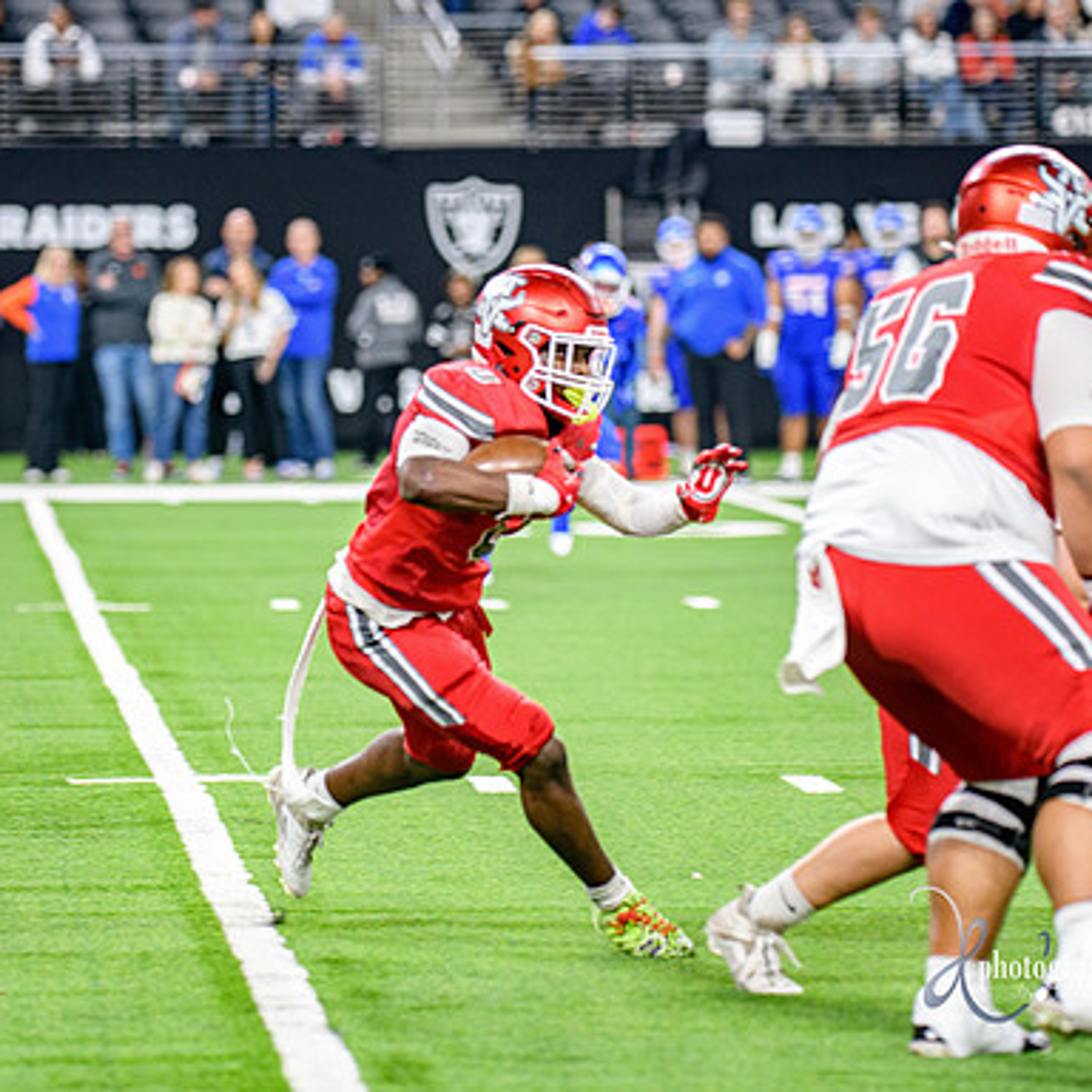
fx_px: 8244
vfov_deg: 7.6
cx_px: 390
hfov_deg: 7.6
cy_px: 545
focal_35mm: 231
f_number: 2.8
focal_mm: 180
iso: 1250
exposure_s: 1/400
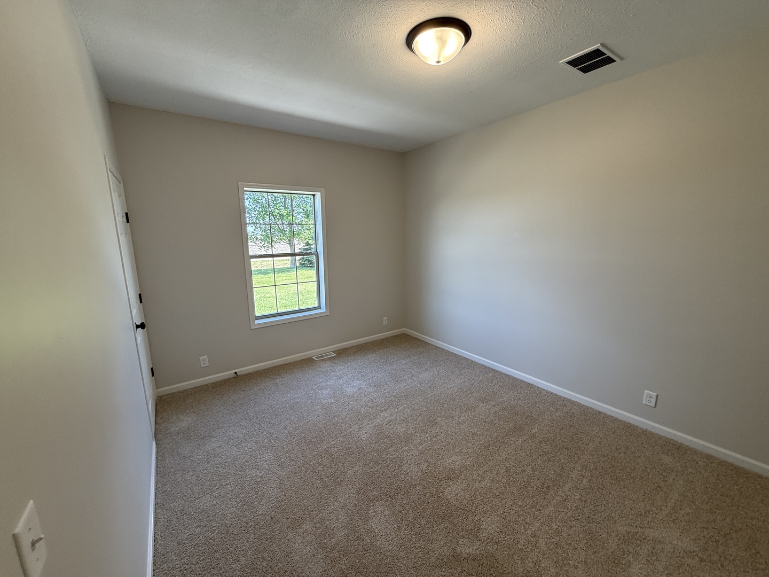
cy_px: 288
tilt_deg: -9.9
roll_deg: +0.7
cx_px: 384
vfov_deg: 85.7
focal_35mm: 14
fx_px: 311
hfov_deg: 102.1
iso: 80
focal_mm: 2.22
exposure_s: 1/120
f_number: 2.2
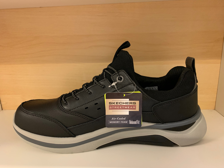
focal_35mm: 26
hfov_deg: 67.3
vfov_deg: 53.1
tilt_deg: -14.1
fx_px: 168
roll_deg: +1.0
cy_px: 84
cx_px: 112
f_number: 1.8
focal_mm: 4.25
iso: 320
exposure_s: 1/33
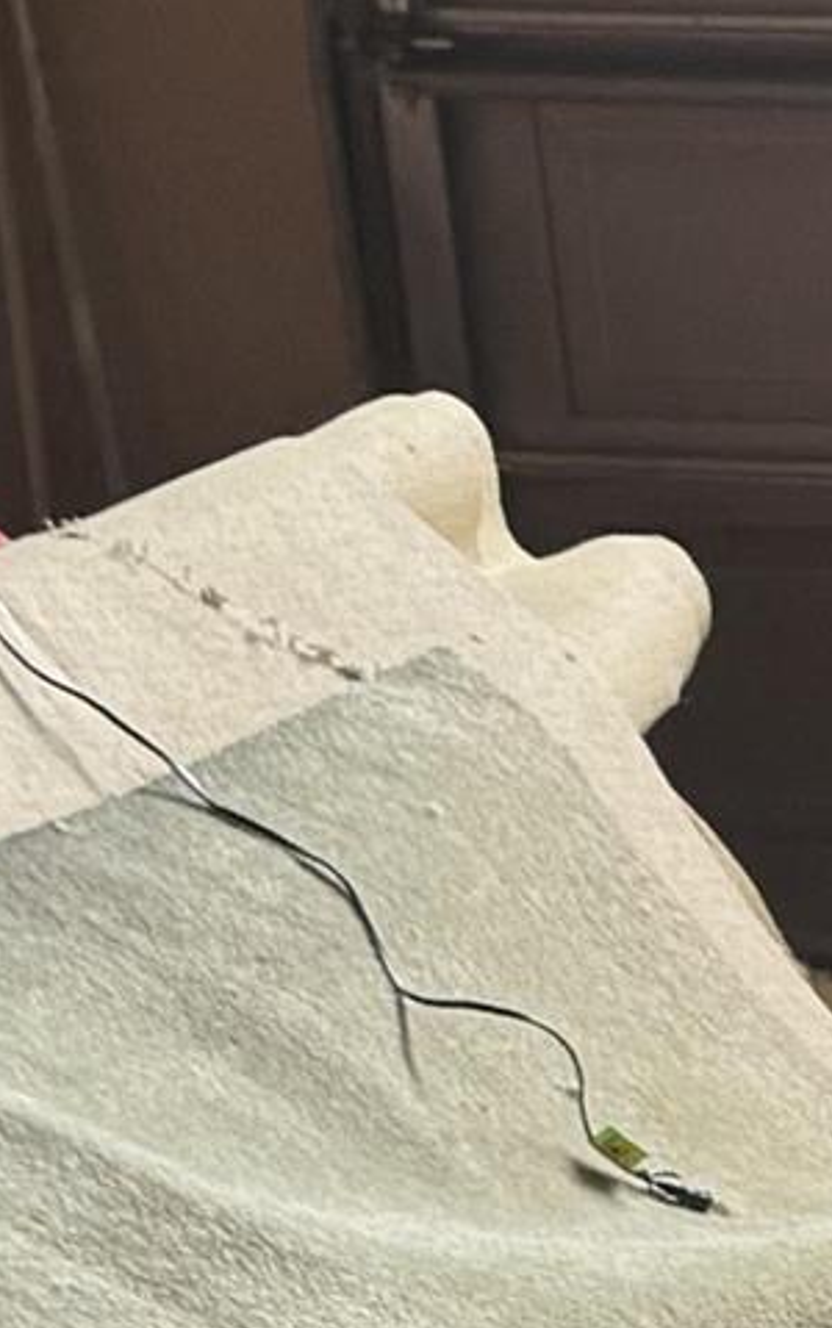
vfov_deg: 12.5
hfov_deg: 7.0
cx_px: 2718
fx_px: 5905
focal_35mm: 163
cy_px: 1630
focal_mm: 6.76
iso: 200
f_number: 1.78
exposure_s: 1/68
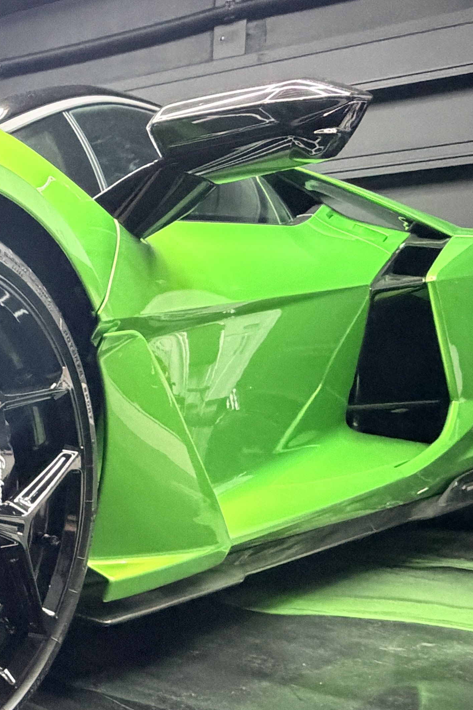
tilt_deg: -5.9
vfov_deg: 48.9
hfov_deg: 23.1
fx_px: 769
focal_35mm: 39
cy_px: 463
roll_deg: +0.9
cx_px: -326
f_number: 2.2
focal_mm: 2.22
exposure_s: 1/56
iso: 1250
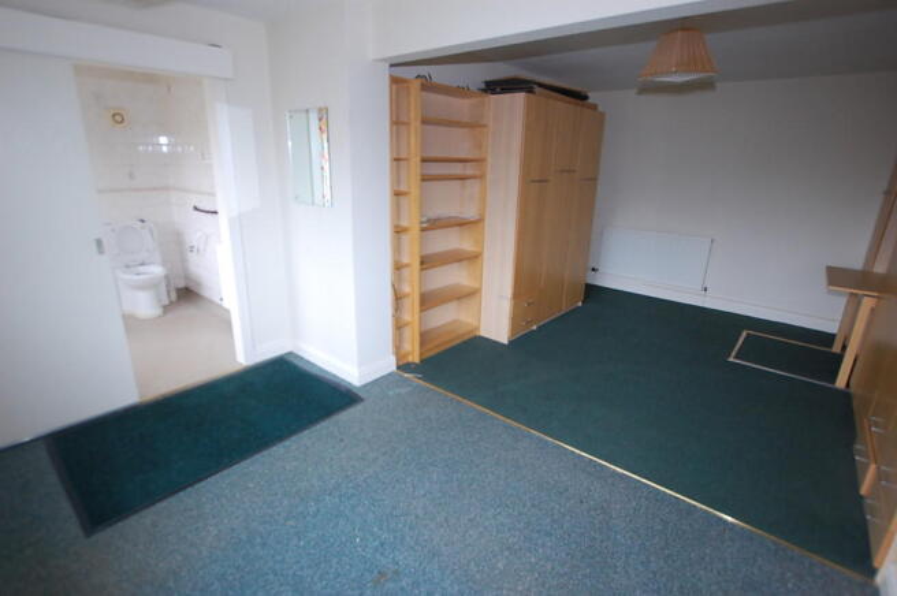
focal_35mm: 17
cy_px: 298
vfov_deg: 69.5
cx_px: 448
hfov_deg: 92.5
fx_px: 429
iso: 560
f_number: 3.5
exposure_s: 1/30
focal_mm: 11.5
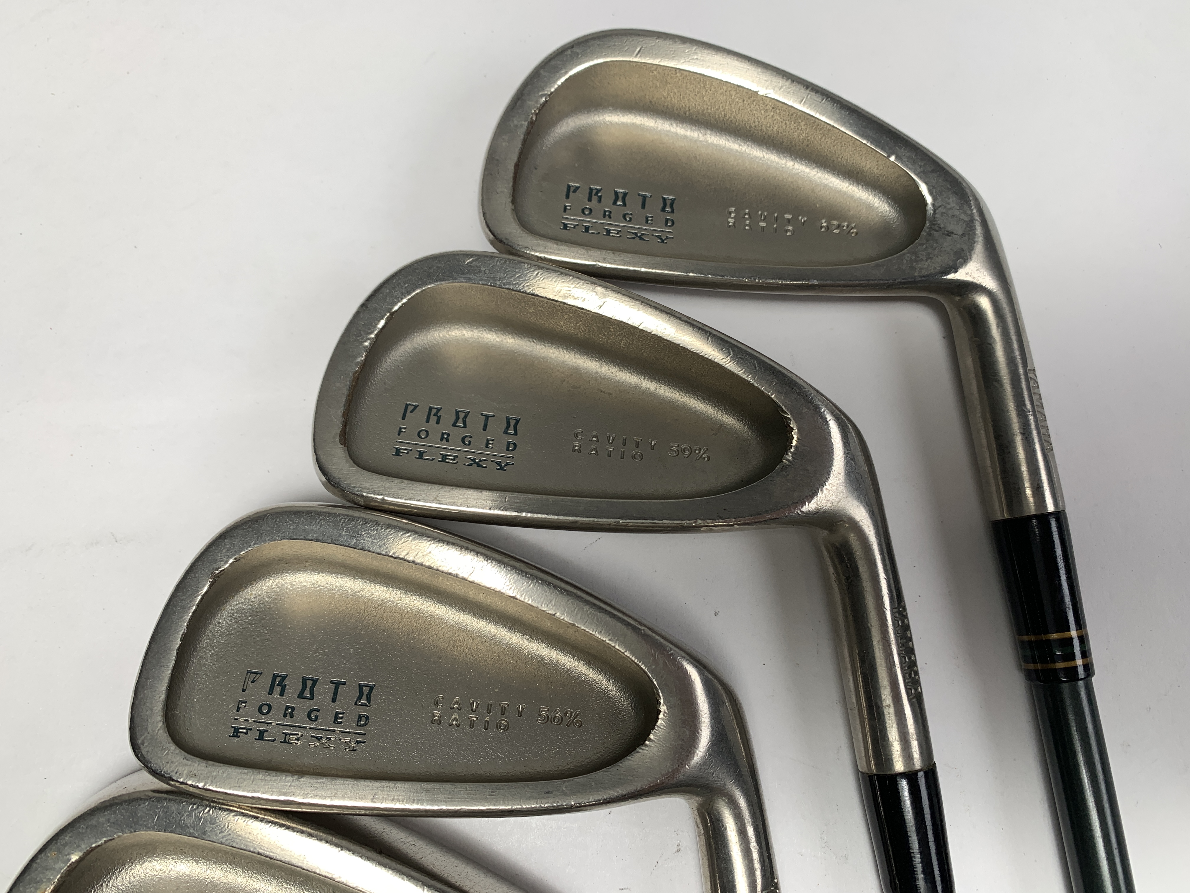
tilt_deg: -80.2
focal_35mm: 26
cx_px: 595
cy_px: 446
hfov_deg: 67.3
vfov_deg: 53.1
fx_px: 894
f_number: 1.8
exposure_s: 1/220
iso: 25
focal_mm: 4.25
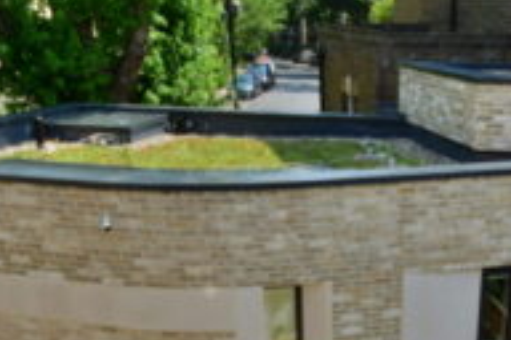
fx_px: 763
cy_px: 329
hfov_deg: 36.6
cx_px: 343
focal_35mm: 54
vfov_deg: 24.2
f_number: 4.8
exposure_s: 1/1600
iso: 200
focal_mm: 11.5
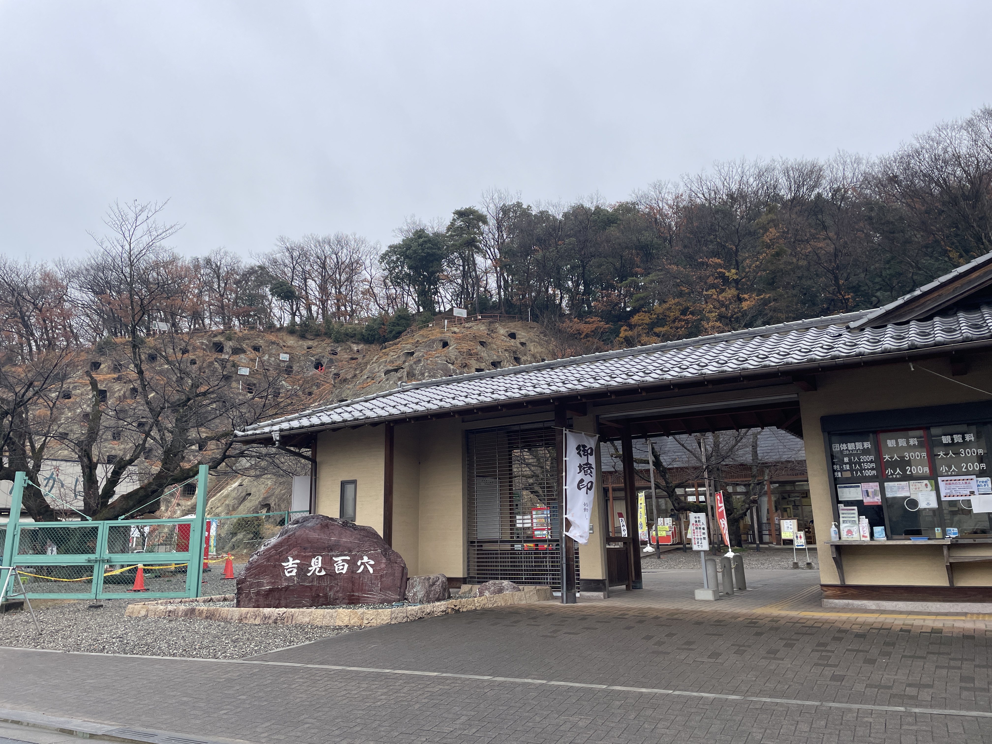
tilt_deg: +13.6
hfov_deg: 67.3
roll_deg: +0.3
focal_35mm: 26
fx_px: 745
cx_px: 496
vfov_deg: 53.1
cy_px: 372
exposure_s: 1/972
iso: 32
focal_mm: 4.2
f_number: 1.6
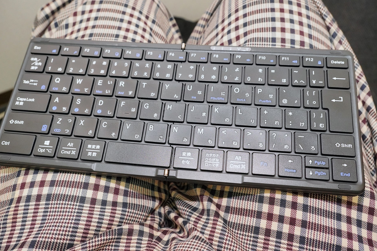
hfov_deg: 55.6
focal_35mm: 34
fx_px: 358
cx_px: 183
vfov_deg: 38.7
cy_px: 129
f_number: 5.6
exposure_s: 1/60
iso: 1600
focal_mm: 22.1
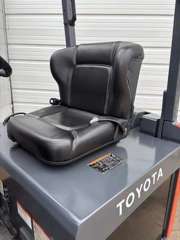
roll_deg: -2.7
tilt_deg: -16.2
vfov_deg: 67.3
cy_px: 120
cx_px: 90
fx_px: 180
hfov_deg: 53.1
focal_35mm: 26
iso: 50
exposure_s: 1/618
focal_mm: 5.96
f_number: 1.6
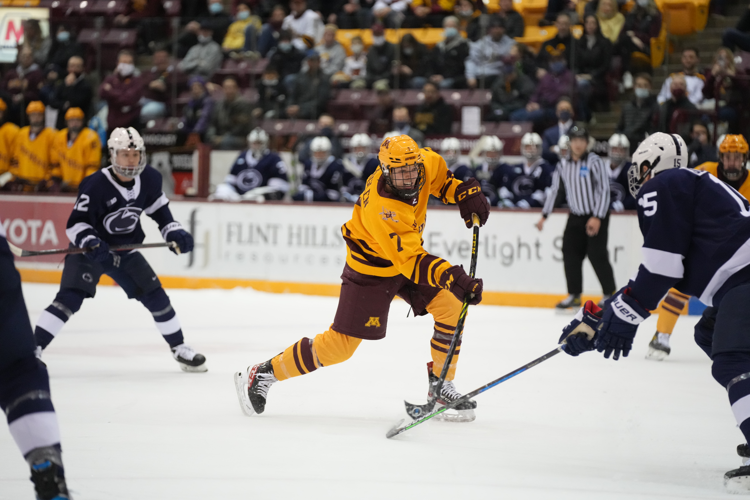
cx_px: 375
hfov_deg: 11.8
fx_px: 3625
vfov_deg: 7.9
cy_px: 250
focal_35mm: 174
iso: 6400
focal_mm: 174
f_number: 2.8
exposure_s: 1/2000
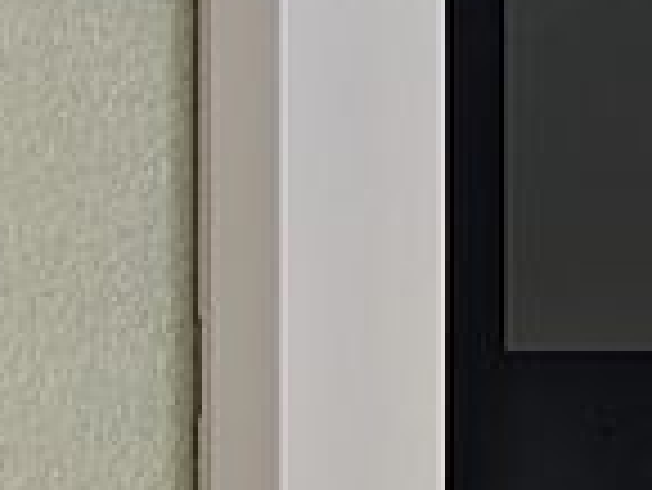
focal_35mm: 224
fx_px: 4223
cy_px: 441
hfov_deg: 8.8
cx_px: 650
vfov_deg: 6.6
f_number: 1.89
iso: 45
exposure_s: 1/144
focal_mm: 5.43
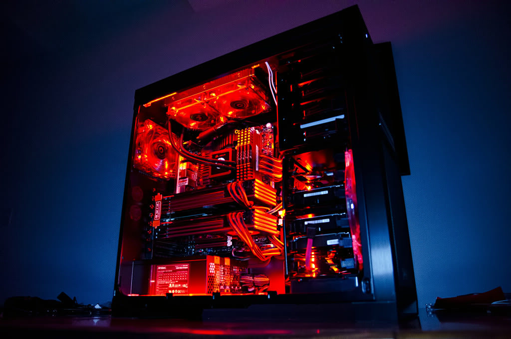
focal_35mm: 48
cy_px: 170
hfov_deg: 41.2
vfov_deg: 27.9
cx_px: 256
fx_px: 680
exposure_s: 1/60
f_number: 2.8
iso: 2500
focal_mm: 32
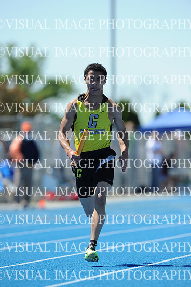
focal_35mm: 420
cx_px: 95
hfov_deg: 3.3
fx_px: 3342
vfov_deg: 4.9
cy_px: 149
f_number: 5.6
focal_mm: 400
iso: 320
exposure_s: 1/1600
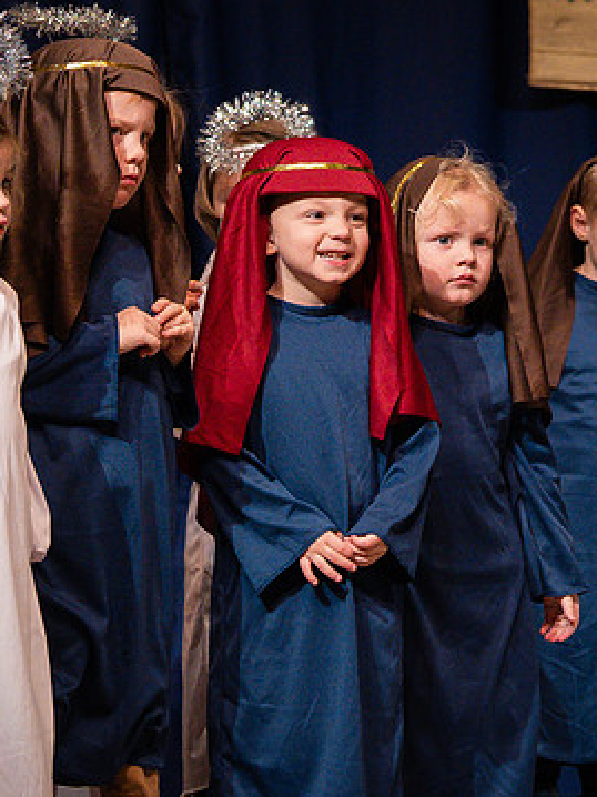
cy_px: -73
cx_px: 565
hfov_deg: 5.1
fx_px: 6650
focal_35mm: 289
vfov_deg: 6.8
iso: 1000
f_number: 2.8
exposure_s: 1/400
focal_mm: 70
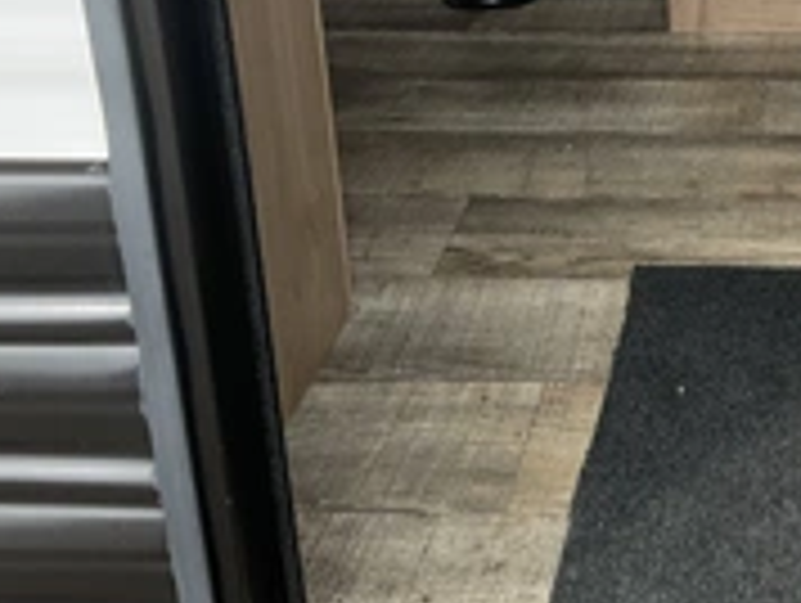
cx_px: 756
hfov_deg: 28.4
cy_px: 32
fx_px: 1506
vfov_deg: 22.0
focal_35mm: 65
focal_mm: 3
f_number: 1.8
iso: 25
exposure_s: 1/201
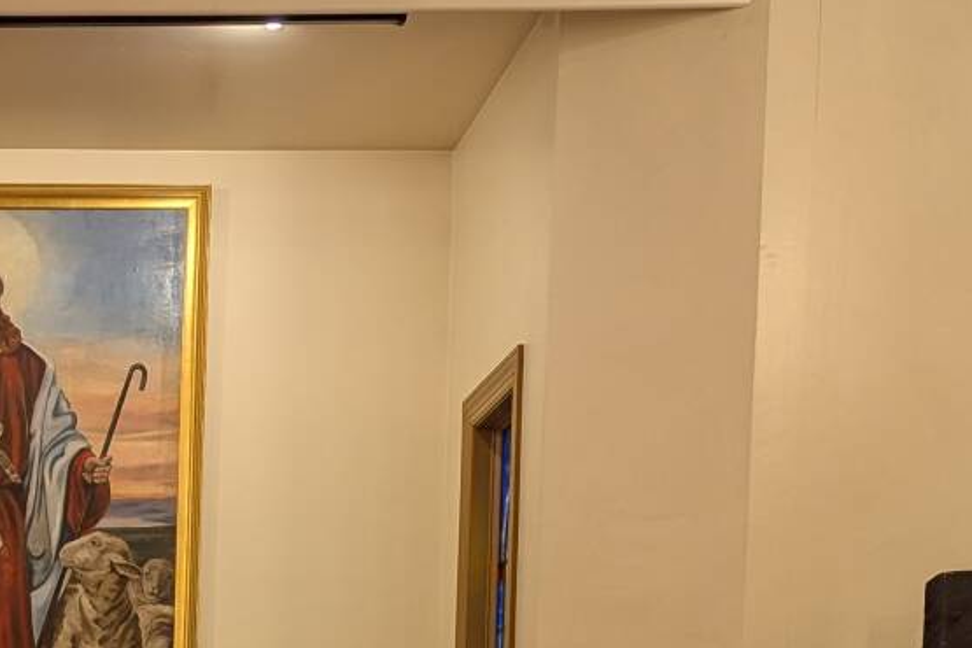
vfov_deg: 15.0
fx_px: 2187
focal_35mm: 81
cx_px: -79
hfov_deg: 23.6
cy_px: 1111
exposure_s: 1/30
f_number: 1.85
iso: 48
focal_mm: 6.81
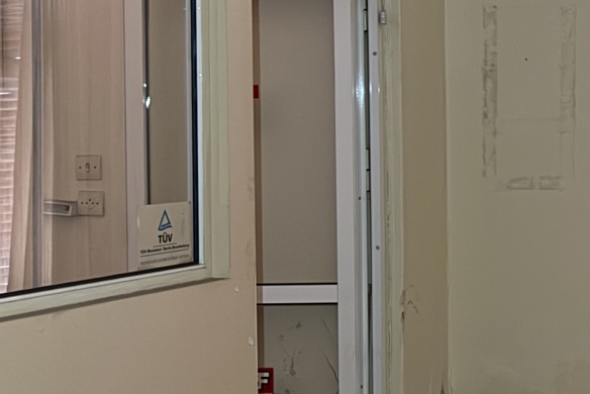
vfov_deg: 16.6
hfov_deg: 20.6
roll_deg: +0.7
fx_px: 1344
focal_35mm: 82
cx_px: 923
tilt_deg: -0.1
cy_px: 129
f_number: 1.78
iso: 640
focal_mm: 6.76
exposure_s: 1/60
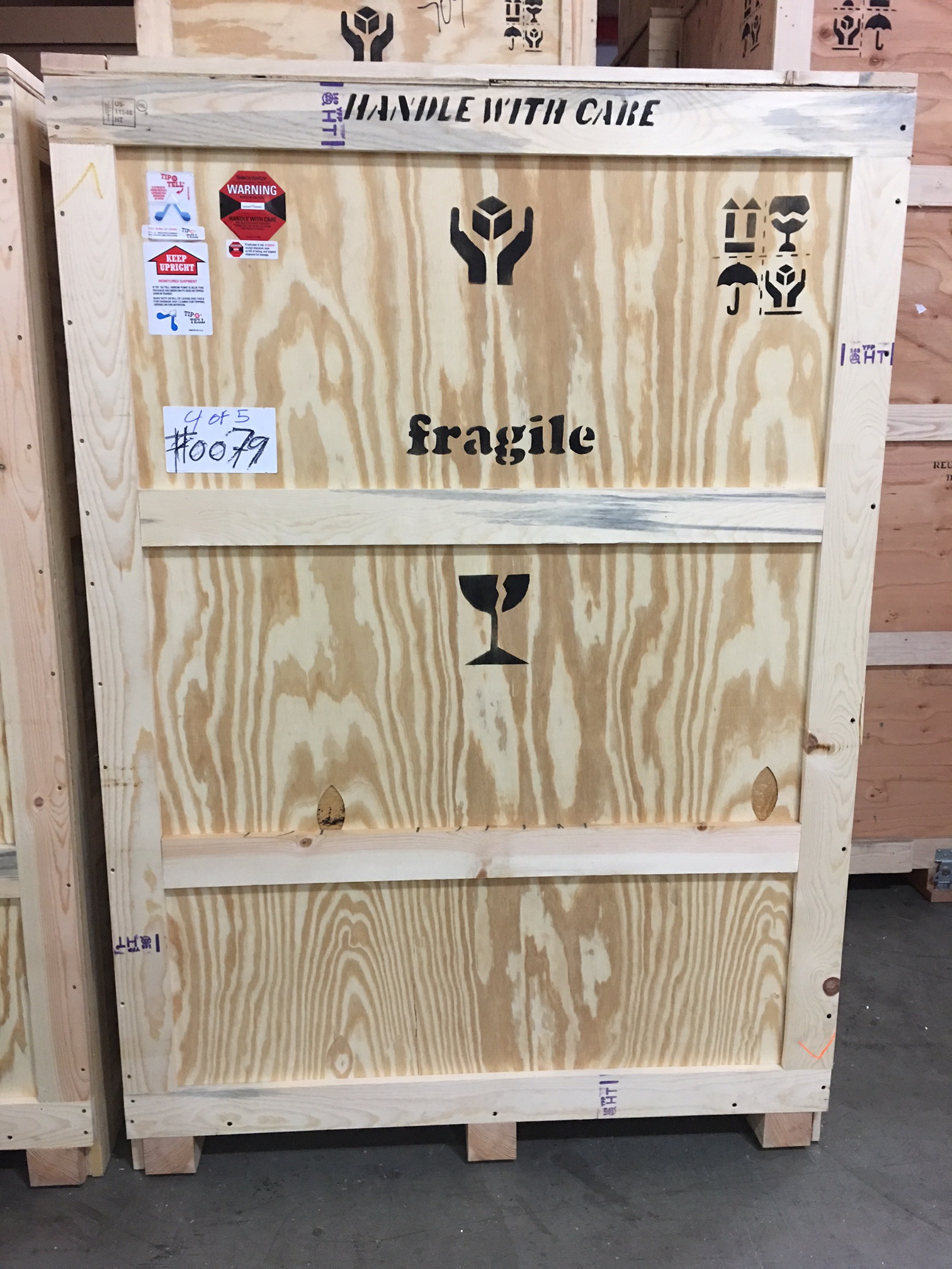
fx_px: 1063
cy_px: 634
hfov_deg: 48.2
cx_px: 476
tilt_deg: -12.3
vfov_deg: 61.7
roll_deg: -0.4
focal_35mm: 29
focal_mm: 4.15
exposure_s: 1/15
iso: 64
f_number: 2.2
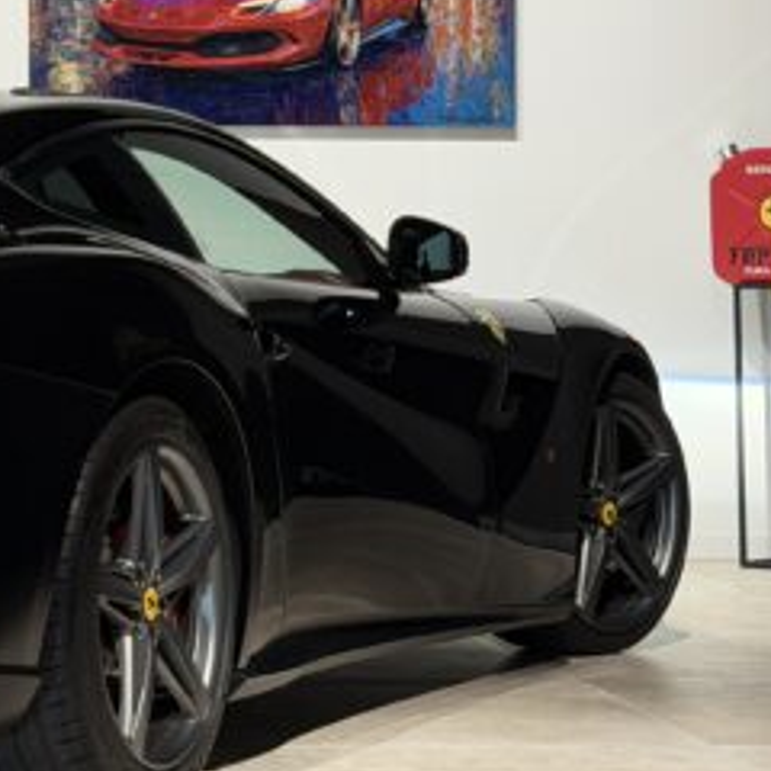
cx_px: -93
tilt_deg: +1.4
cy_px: 128
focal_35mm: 136
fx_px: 3427
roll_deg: +0.0
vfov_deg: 12.8
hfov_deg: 12.6
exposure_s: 1/50
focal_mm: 6.76
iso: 80
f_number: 1.78
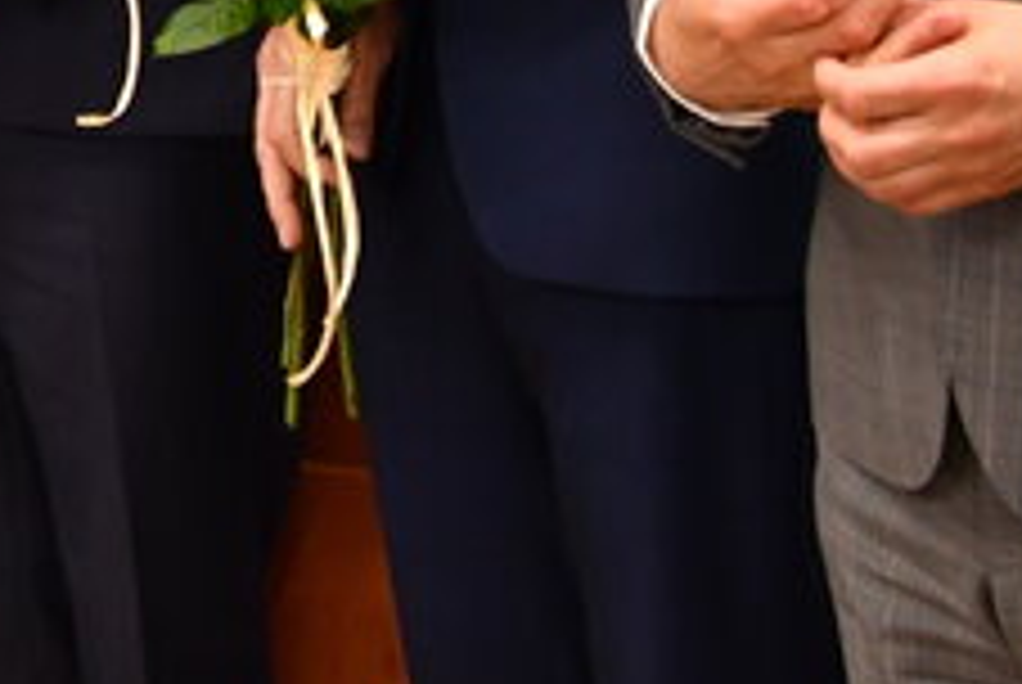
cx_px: -448
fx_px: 4065
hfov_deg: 13.6
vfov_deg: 9.2
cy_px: -560
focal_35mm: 143
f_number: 3.5
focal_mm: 21
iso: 1250
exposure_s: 1/125
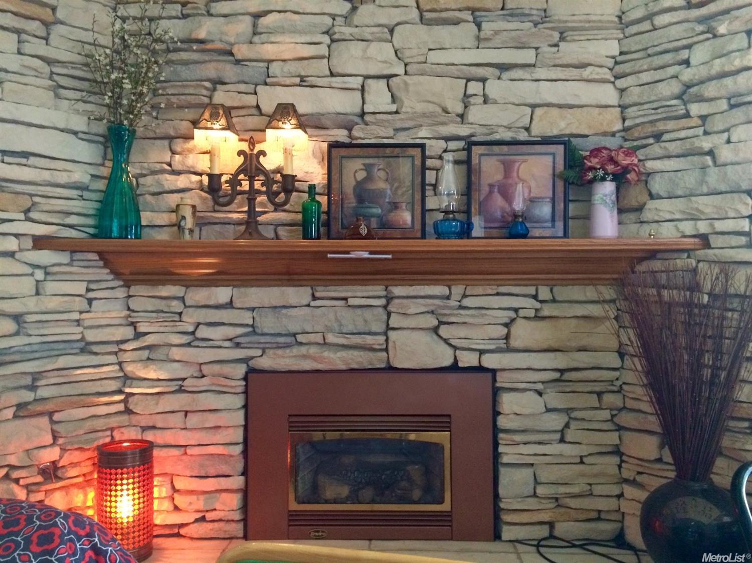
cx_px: 376
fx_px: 630
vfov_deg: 48.2
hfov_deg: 61.7
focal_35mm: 29
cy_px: 282
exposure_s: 1/15
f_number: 2.2
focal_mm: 4.15
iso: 400
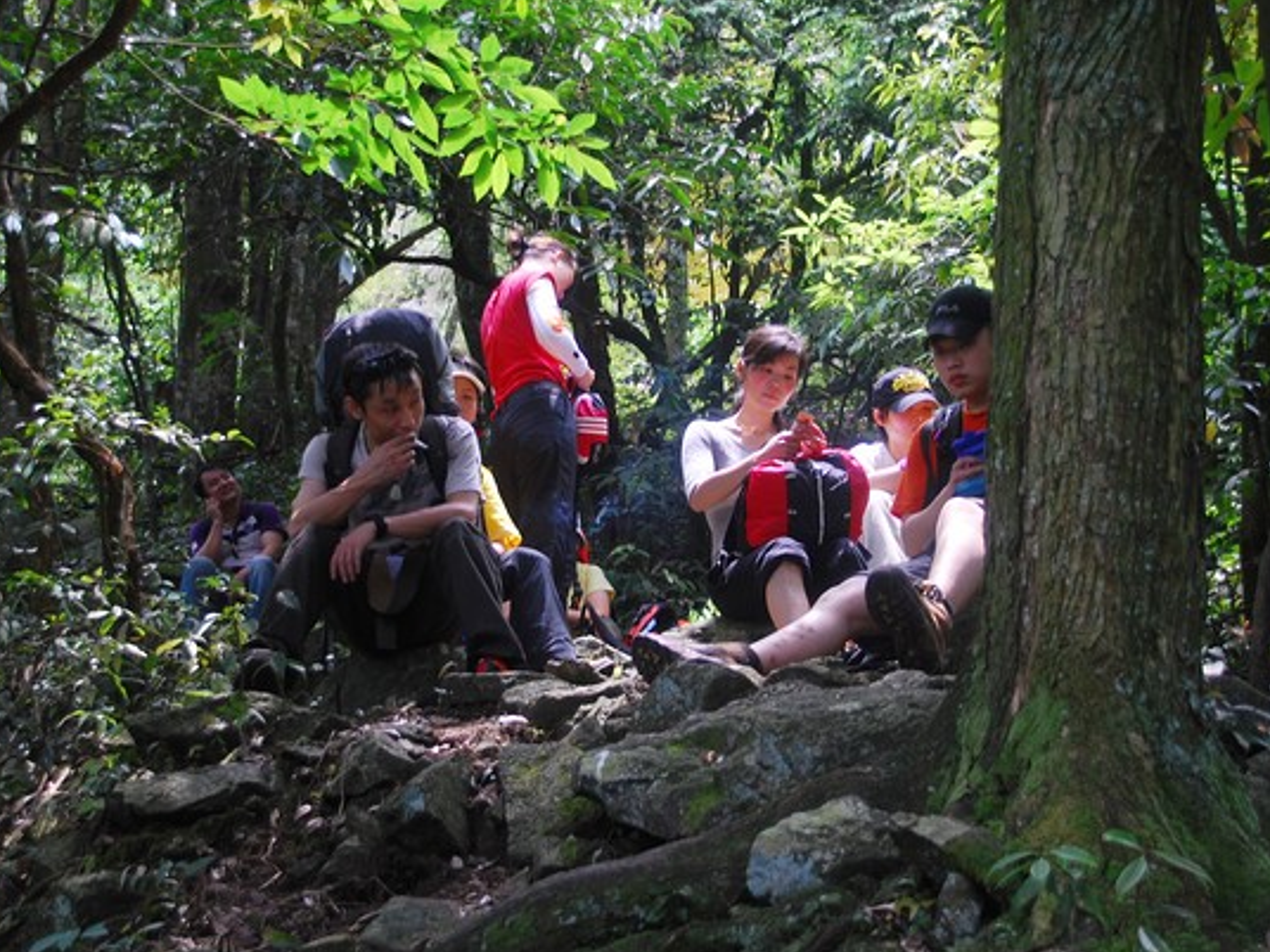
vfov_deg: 17.4
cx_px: 628
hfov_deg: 23.0
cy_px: 404
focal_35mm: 85
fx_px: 3119
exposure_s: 1/80
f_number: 4.8
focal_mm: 44
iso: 100
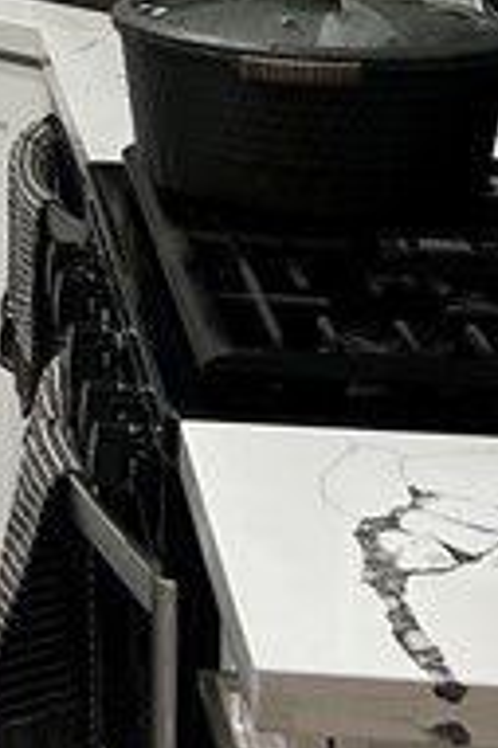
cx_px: -596
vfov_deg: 13.2
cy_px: -462
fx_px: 3014
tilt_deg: -2.2
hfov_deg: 8.8
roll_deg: -0.1
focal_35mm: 145
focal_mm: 5.7
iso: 80
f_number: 1.5
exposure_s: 1/60
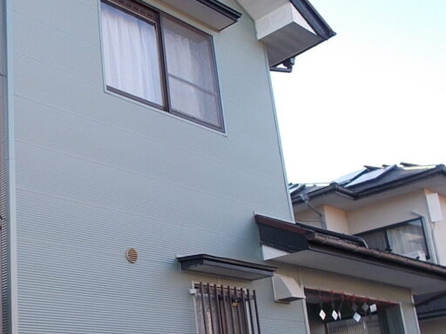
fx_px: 670
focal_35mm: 52
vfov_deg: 28.0
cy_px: 199
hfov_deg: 36.1
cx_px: 118
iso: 80
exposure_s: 1/200
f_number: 3.2
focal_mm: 4.6
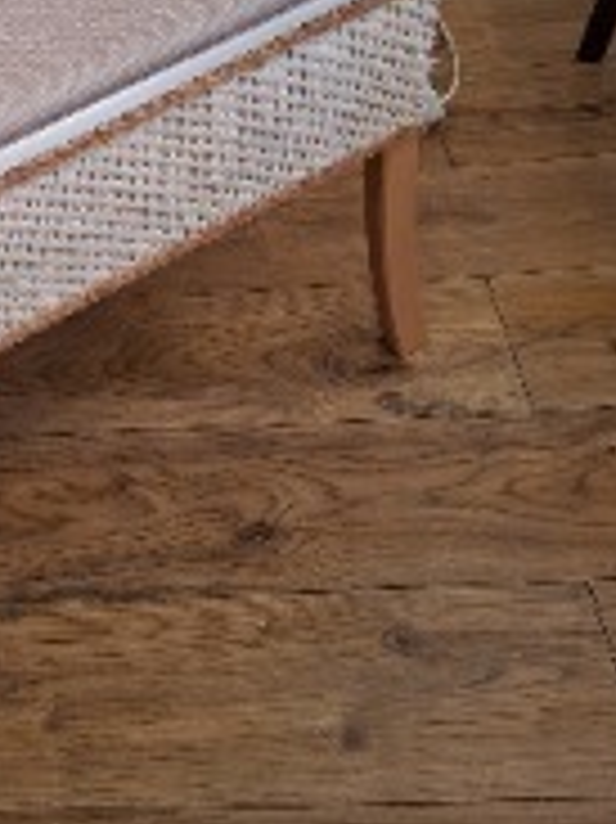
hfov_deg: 26.6
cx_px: 16
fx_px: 1235
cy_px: 104
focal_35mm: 52
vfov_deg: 35.0
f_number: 1.8
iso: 500
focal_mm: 4.69
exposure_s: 1/25
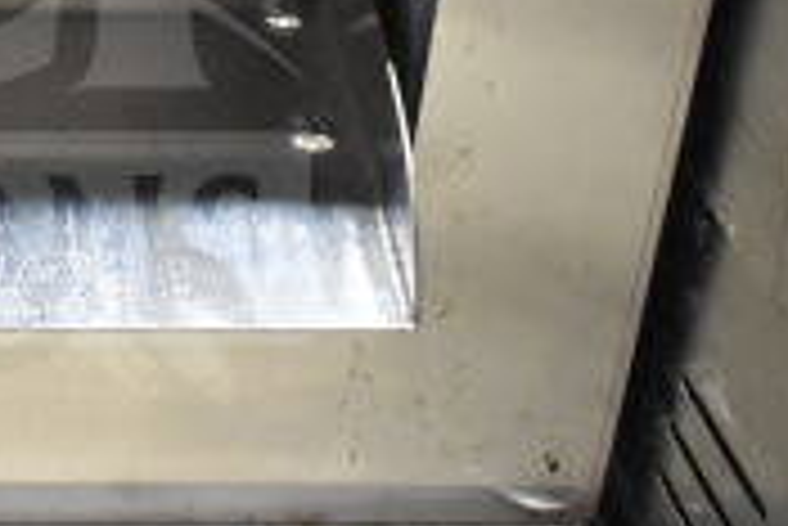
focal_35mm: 94
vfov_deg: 14.3
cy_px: -11
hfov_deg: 20.1
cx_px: -198
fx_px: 2059
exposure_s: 1/30
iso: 2000
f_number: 3.5
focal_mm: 18
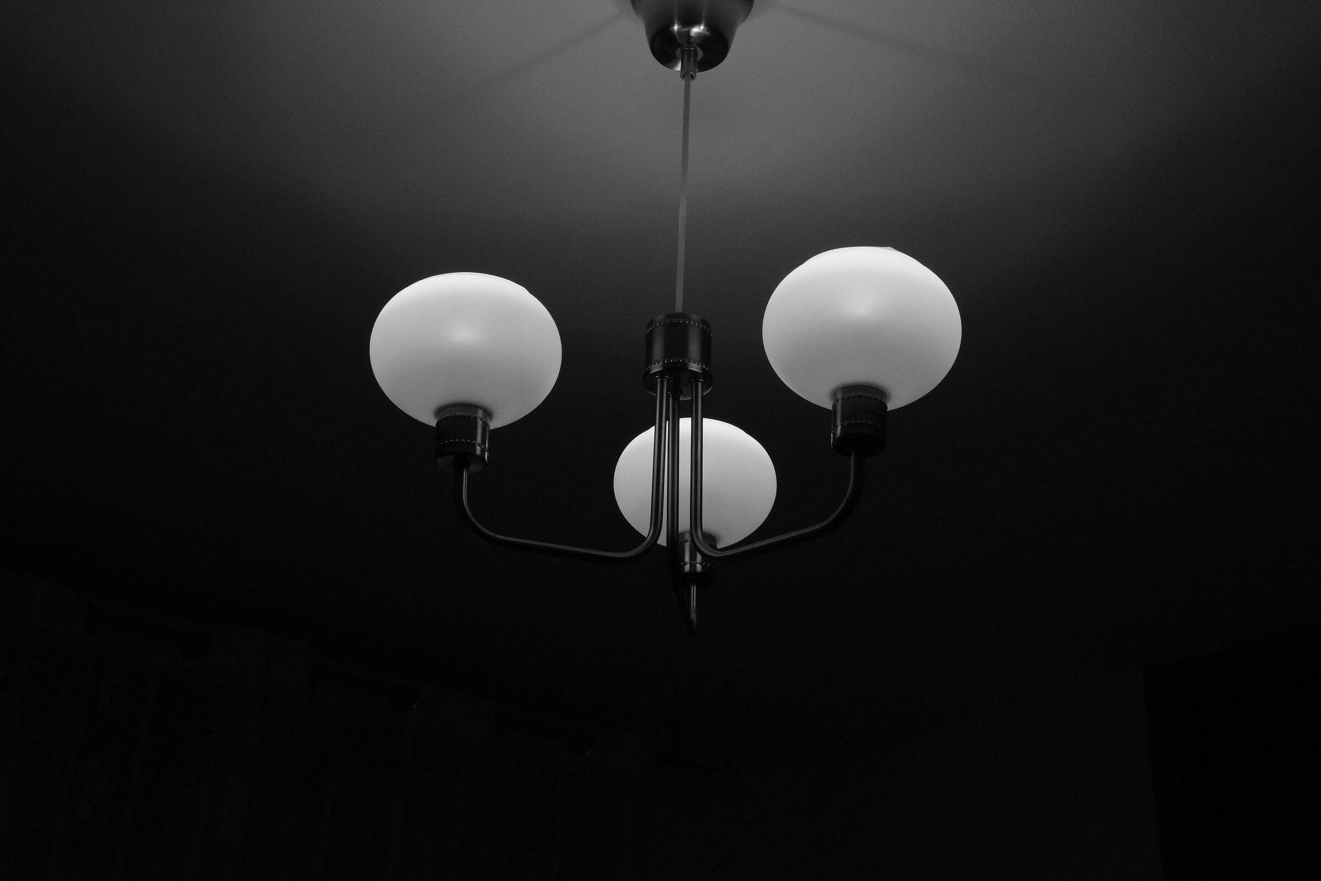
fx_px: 1504
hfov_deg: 47.4
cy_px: 440
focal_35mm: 41
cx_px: 660
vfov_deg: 32.6
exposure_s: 1/250
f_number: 11
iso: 3200
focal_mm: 27
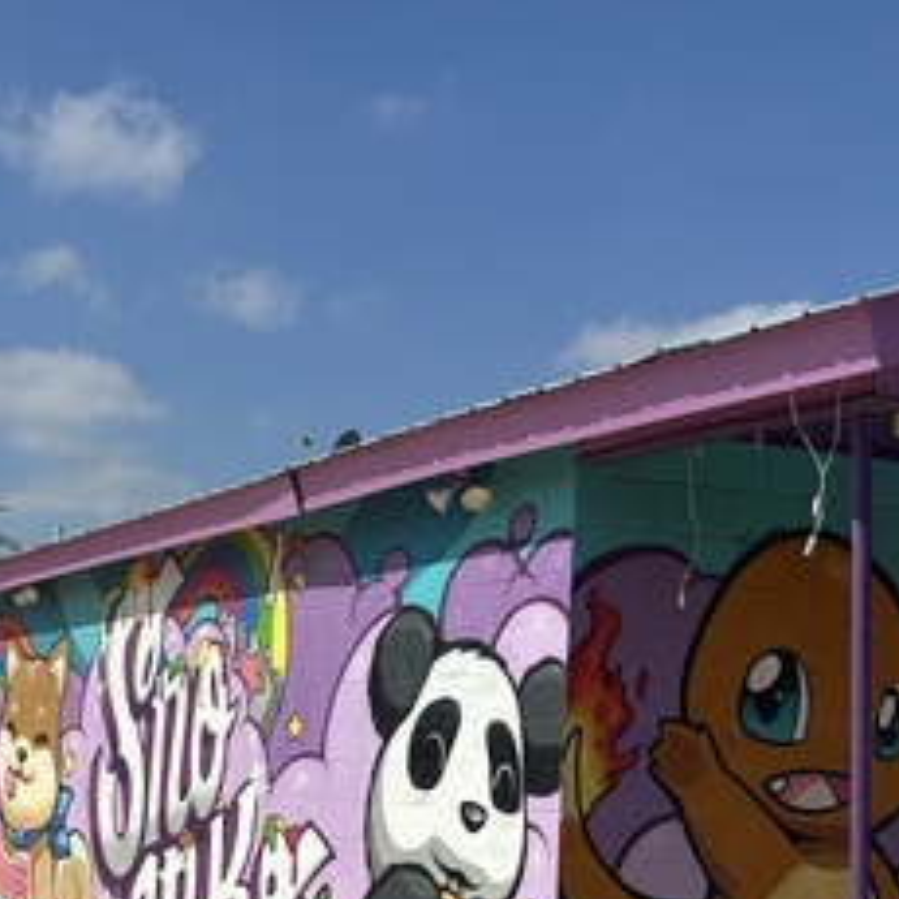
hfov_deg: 28.2
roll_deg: -1.8
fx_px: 1734
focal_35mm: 59
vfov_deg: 27.8
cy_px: 833
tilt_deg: -1.2
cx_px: 121
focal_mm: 6.86
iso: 80
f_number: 1.78
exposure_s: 1/10753
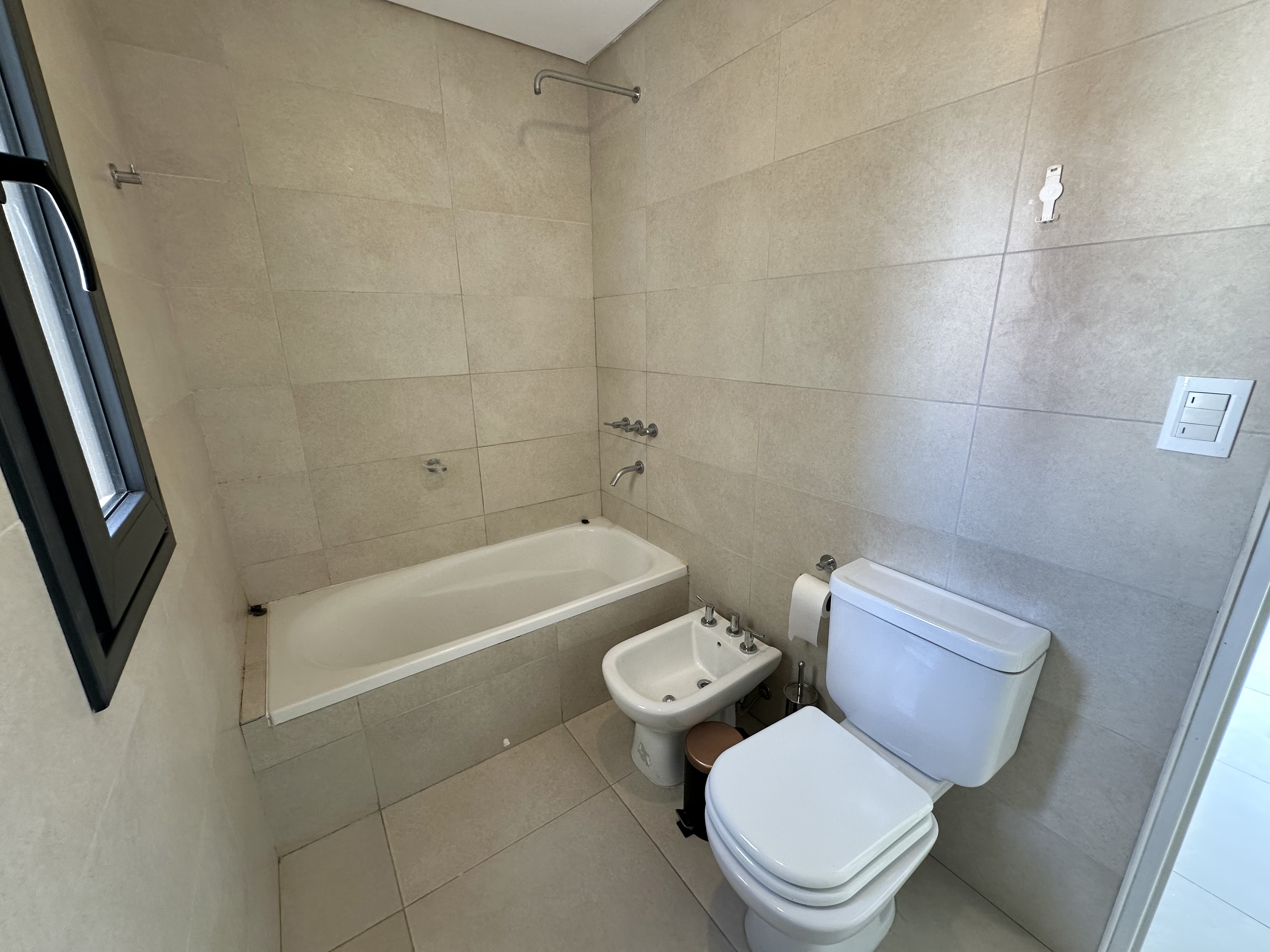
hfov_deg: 102.1
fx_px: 514
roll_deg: +1.1
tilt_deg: -16.1
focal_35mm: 14
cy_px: 476
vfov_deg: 85.7
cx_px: 635
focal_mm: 2.22
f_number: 2.2
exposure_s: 1/100
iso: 160
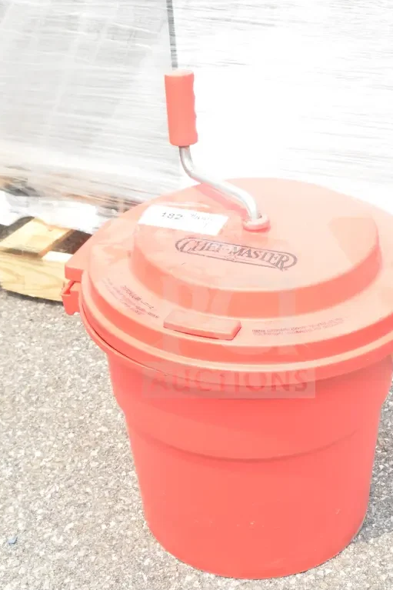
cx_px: 228
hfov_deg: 21.7
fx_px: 1025
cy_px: 337
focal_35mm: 63
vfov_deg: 32.0
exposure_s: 1/640
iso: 1600
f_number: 13
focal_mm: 35
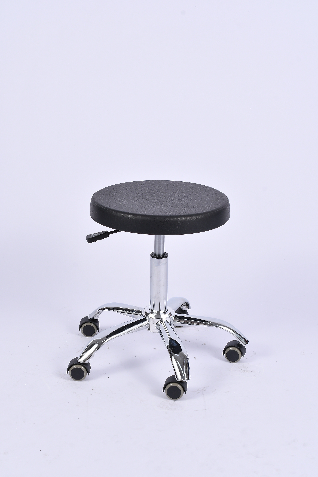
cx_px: 159
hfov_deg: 22.6
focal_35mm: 60
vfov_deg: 33.4
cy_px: 238
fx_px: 795
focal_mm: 40
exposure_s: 1/100
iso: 100
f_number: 11
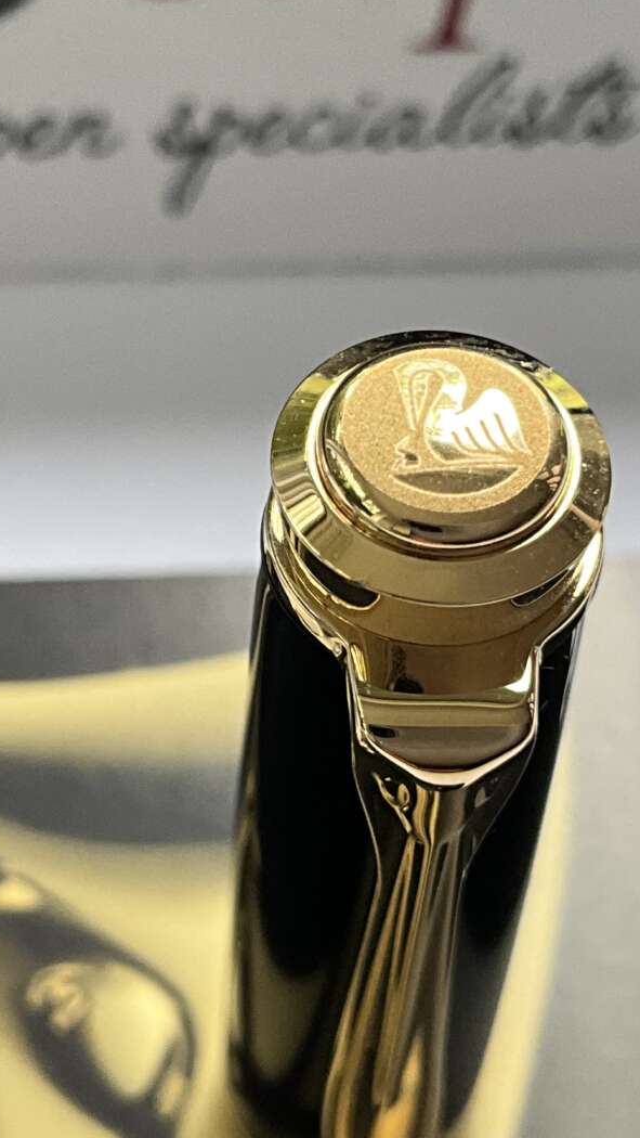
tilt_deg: -55.4
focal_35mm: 77
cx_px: 347
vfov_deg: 27.5
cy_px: 548
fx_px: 2322
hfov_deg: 15.7
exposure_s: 1/82
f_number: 1.8
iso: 64
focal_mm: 3
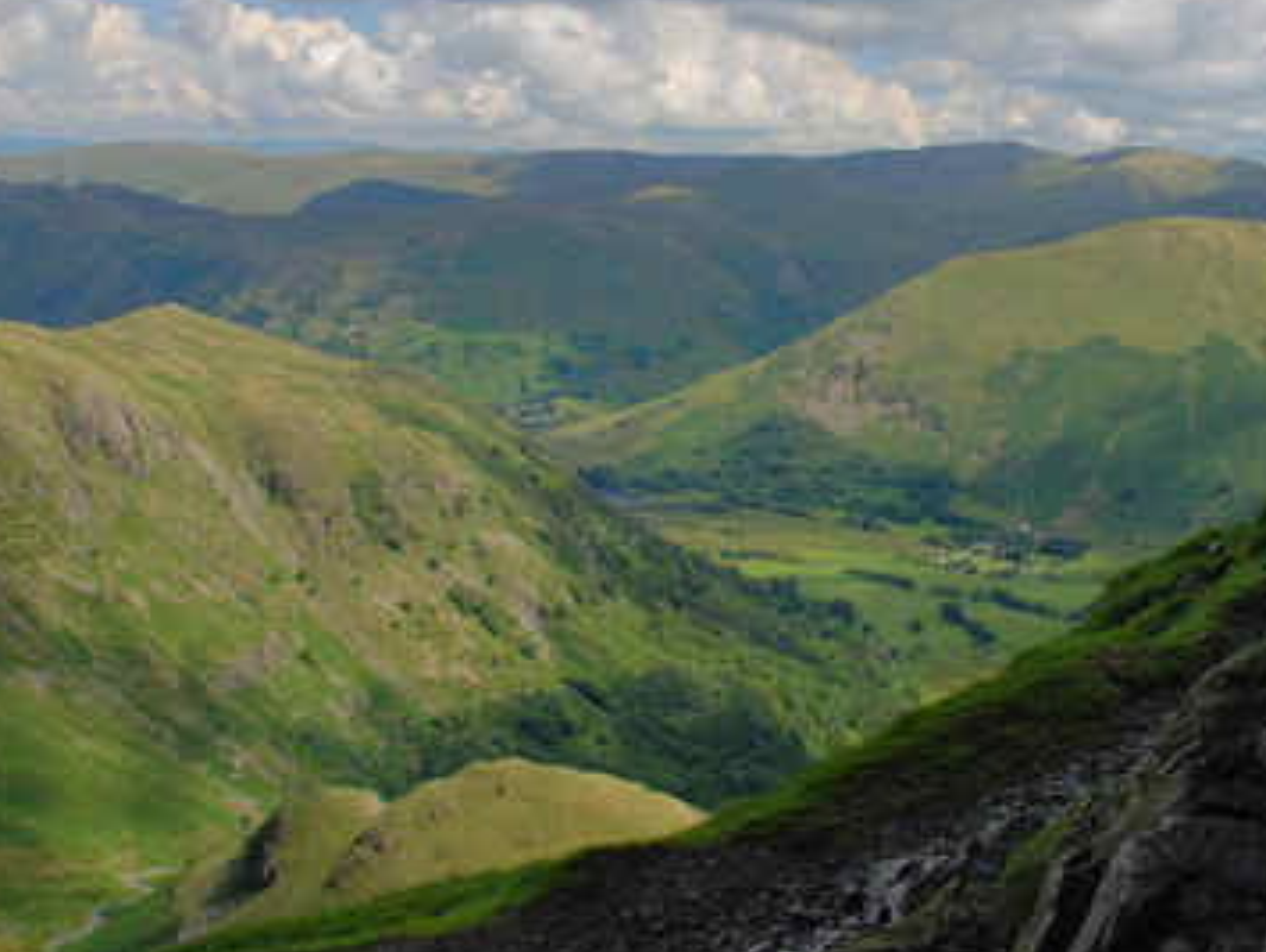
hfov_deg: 33.7
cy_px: 339
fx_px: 2050
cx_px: 924
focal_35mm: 56
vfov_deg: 26.0
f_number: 6.3
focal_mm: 20
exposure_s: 1/125
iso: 100
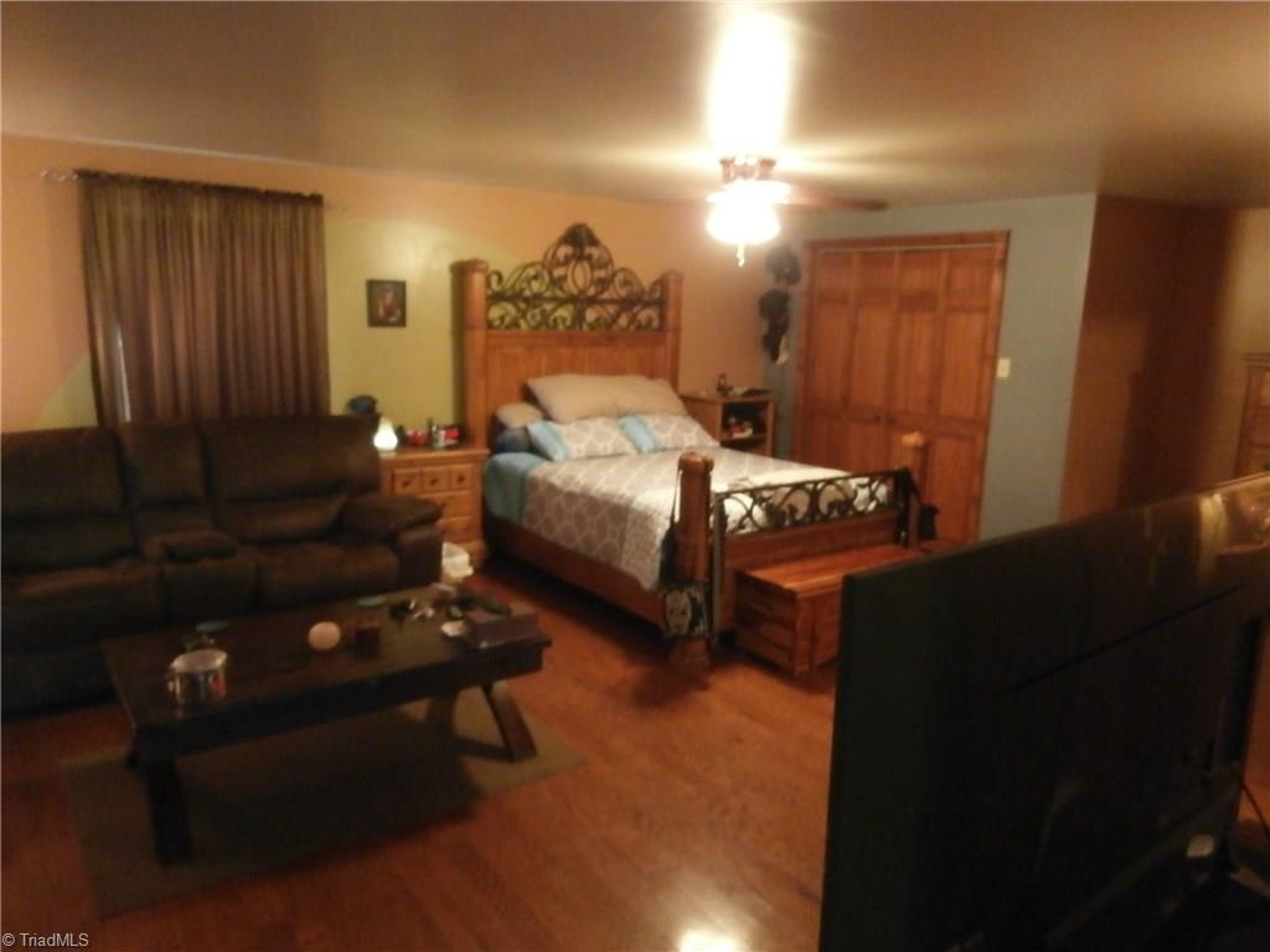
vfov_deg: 56.8
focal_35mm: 24
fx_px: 881
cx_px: 635
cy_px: 476
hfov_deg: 71.6
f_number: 3
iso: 800
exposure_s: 1/8
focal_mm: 4.2
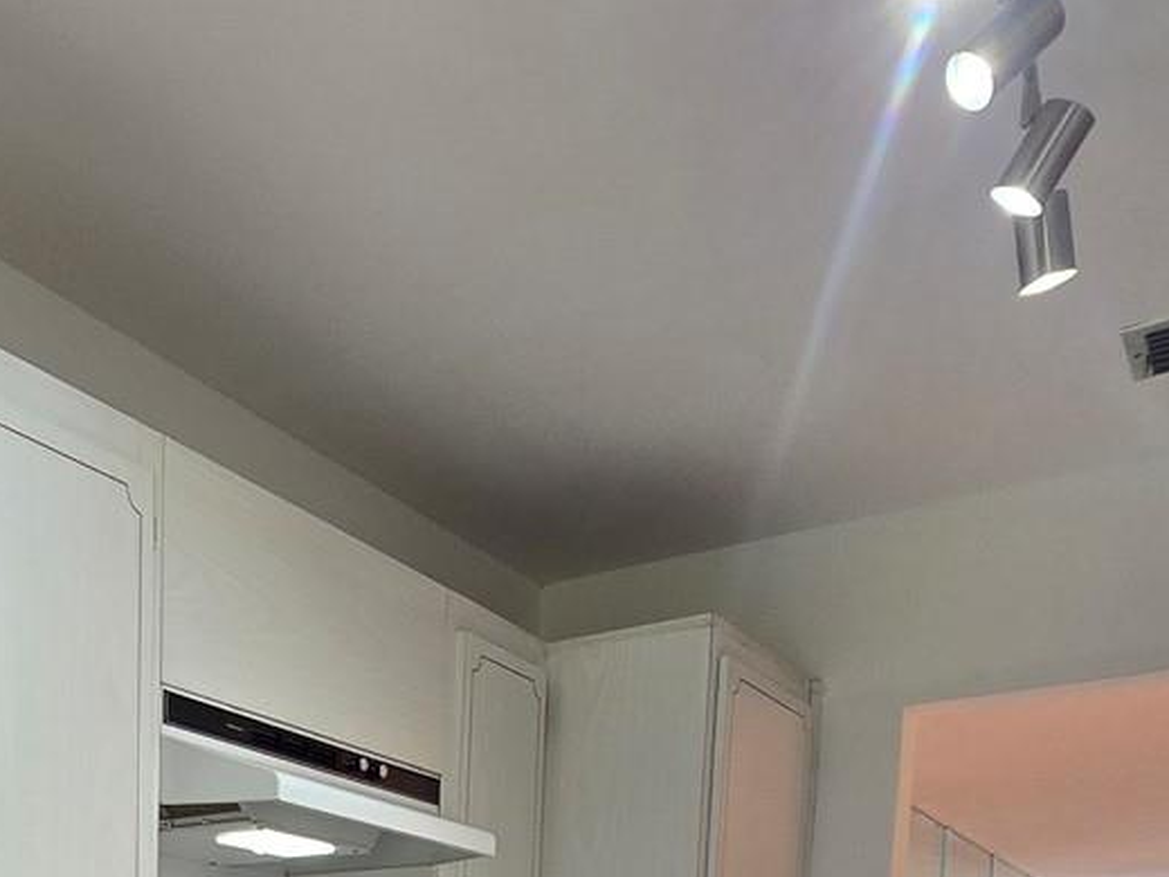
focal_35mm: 40
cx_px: 130
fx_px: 1351
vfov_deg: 27.3
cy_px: 1255
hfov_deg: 43.1
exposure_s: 1/60
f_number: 2.2
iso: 64
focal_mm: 2.2
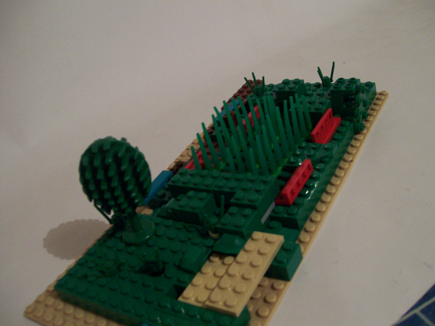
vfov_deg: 39.7
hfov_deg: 51.4
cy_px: 163
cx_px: 218
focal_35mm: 36
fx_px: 452
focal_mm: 6
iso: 160
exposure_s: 1/8
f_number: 2.7
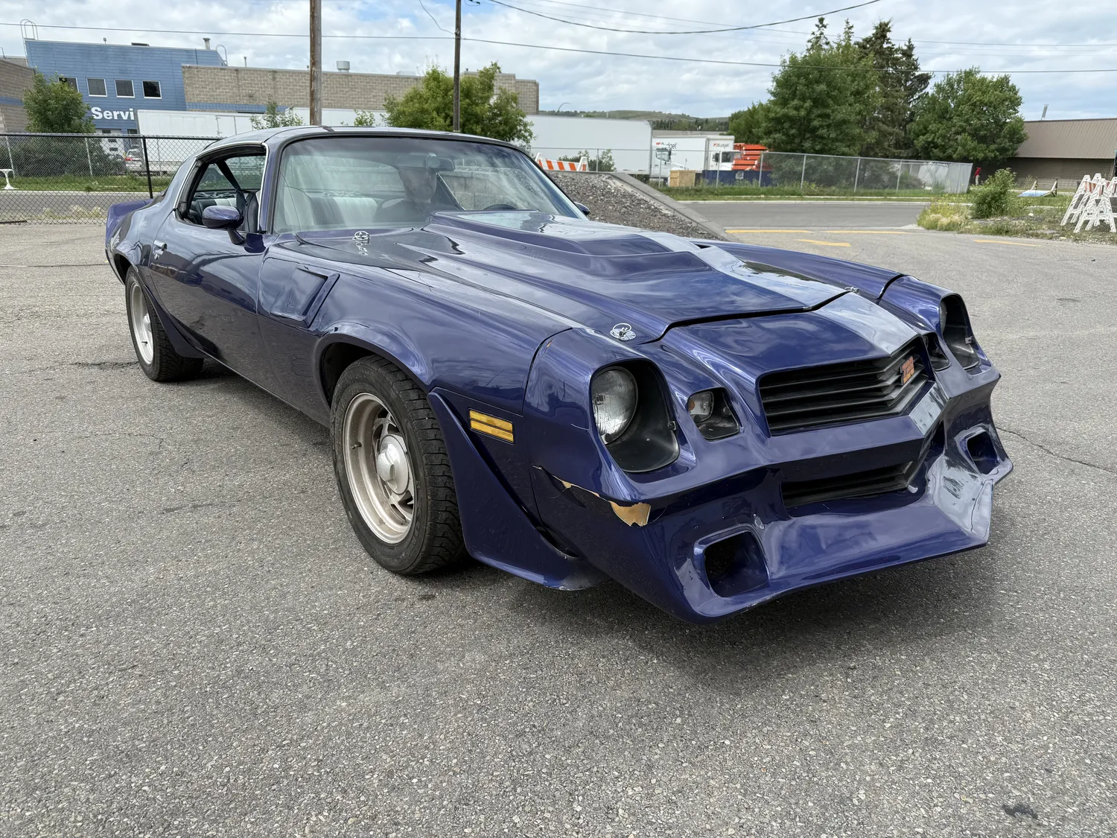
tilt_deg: -17.5
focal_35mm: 24
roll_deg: -2.4
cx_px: 558
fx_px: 774
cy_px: 419
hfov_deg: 71.6
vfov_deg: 56.8
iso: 80
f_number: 1.78
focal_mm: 6.76
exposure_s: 1/2370
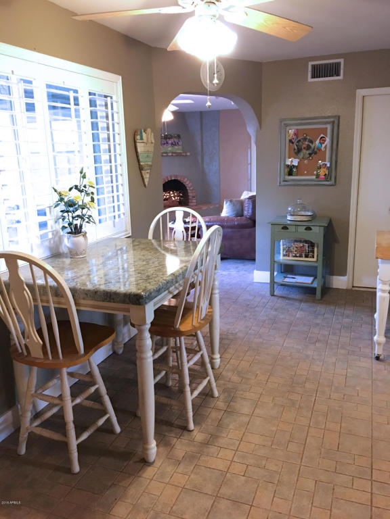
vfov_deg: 61.7
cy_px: 260
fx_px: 436
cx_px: 195
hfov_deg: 48.2
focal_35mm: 29
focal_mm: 4.15
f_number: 2.2
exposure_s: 1/10
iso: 100
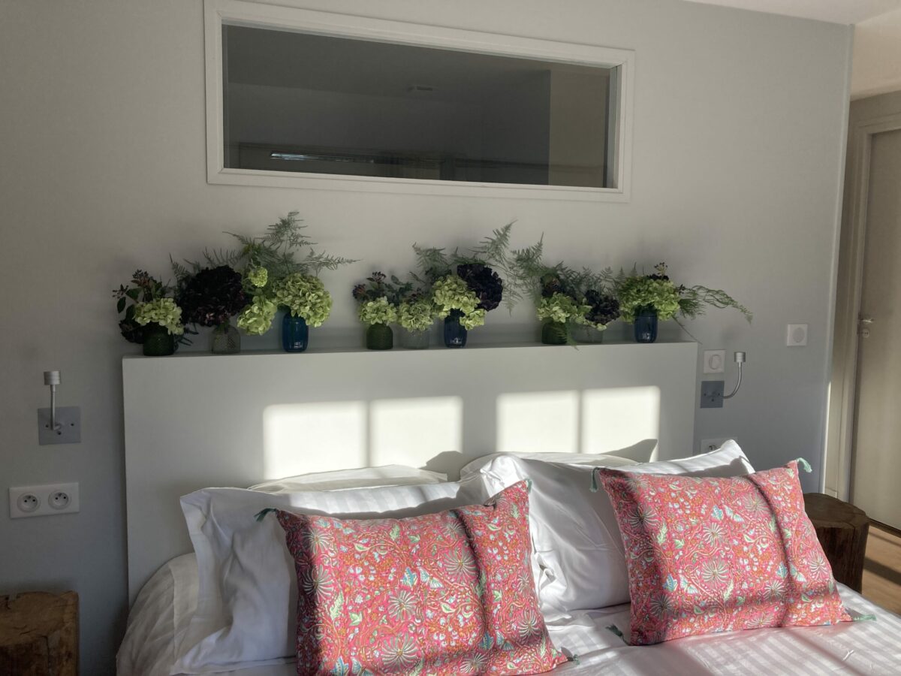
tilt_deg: -5.3
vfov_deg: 49.7
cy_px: 338
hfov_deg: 63.4
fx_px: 729
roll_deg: -2.0
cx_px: 450
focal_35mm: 28
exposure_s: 1/425
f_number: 1.8
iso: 20
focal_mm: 3.99
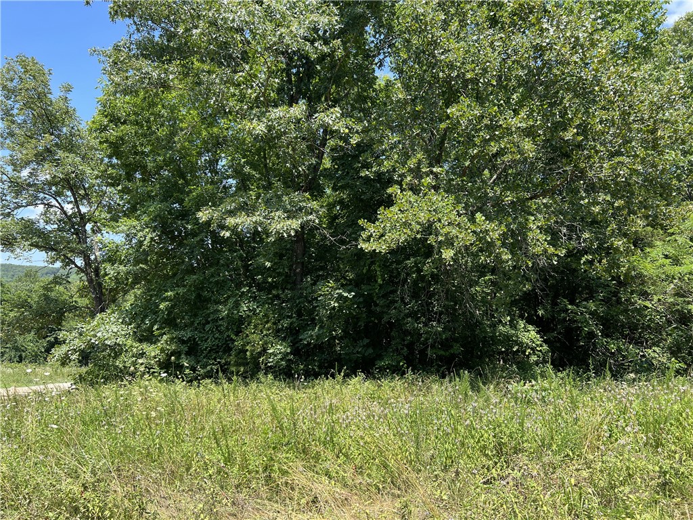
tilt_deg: +6.4
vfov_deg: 53.1
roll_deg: -1.5
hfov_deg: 67.3
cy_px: 260
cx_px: 346
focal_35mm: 26
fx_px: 521
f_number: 1.5
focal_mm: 5.7
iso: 50
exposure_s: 1/1029
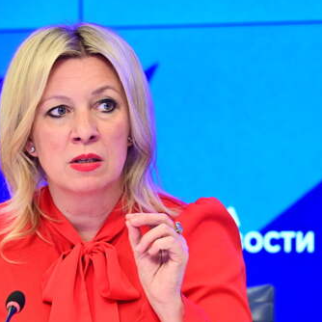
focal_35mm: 378
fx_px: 3978
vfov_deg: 4.6
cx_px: 87
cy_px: 180
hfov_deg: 4.6
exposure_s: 1/125
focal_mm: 240
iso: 4000
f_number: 5.6
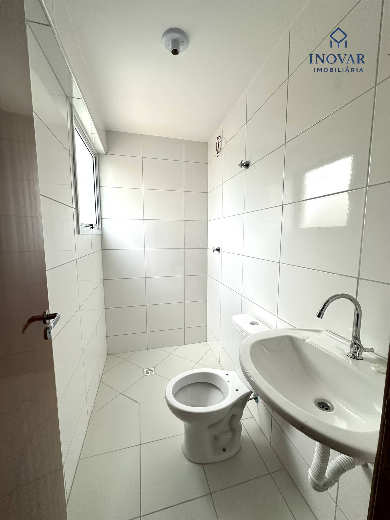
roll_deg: -3.1
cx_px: 195
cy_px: 260
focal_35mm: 14
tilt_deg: -4.3
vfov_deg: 102.1
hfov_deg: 85.7
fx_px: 210
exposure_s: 1/99
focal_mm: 2.22
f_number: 2.2
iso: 125
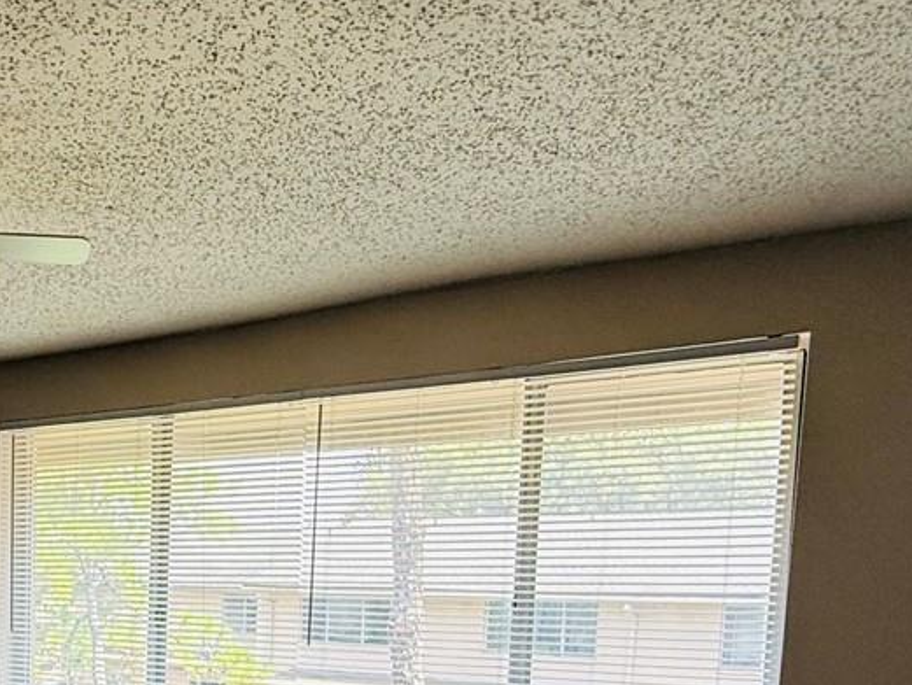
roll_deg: -1.0
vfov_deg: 30.7
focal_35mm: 43
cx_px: 107
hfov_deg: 40.8
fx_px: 1133
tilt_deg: -6.6
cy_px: 713
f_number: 2.2
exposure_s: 1/155
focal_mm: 2.22
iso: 50
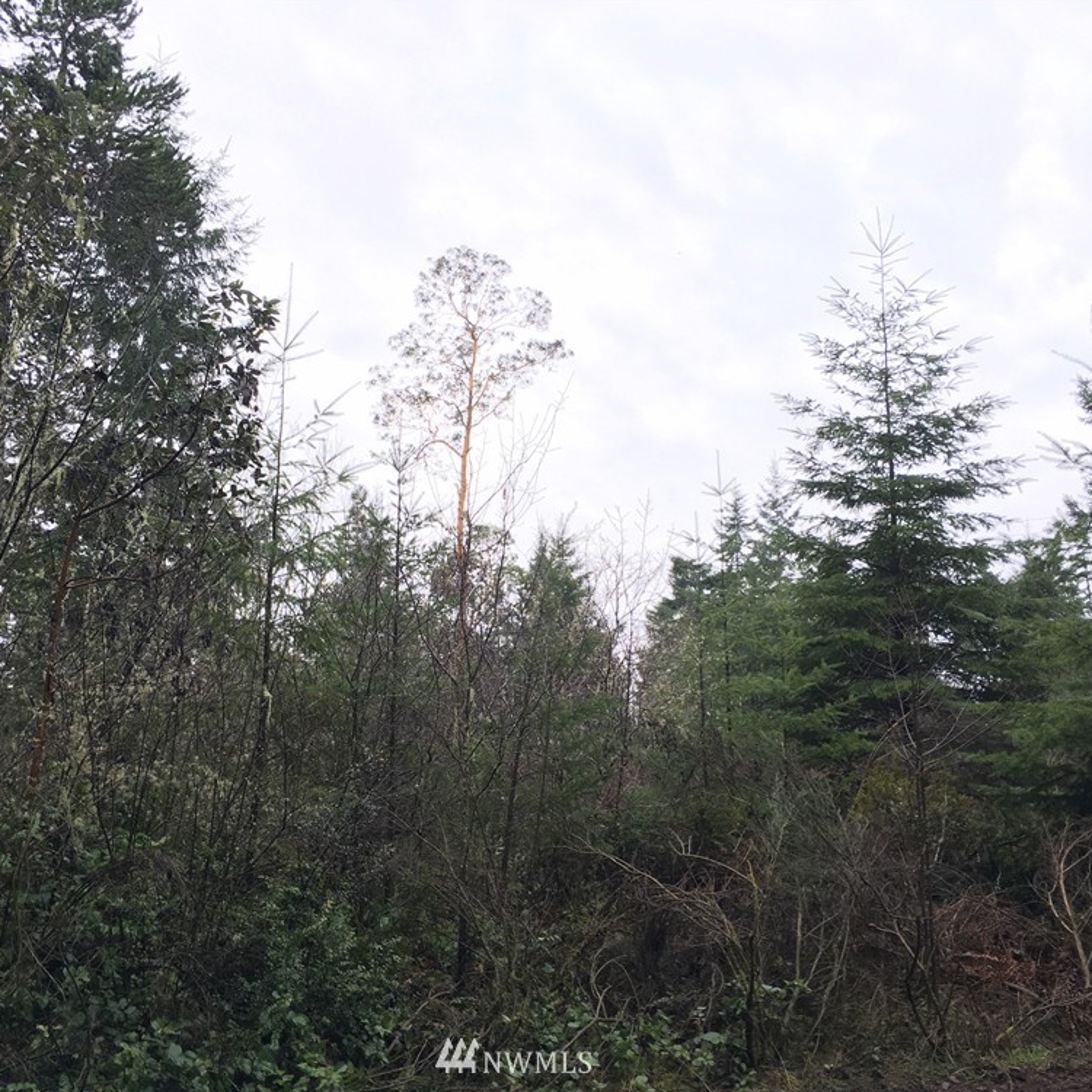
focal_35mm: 35
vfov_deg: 47.2
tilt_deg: +10.8
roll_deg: -0.5
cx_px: 517
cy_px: 552
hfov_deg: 47.2
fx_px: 1249
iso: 32
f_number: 2.2
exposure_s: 1/120
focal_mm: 4.15
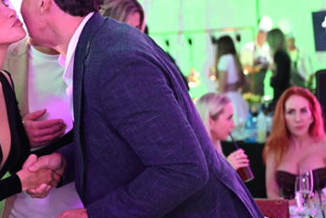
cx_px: 27
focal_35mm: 98
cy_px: 125
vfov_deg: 14.0
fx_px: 888
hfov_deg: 20.4
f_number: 2.8
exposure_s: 1/100
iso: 8000
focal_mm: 50
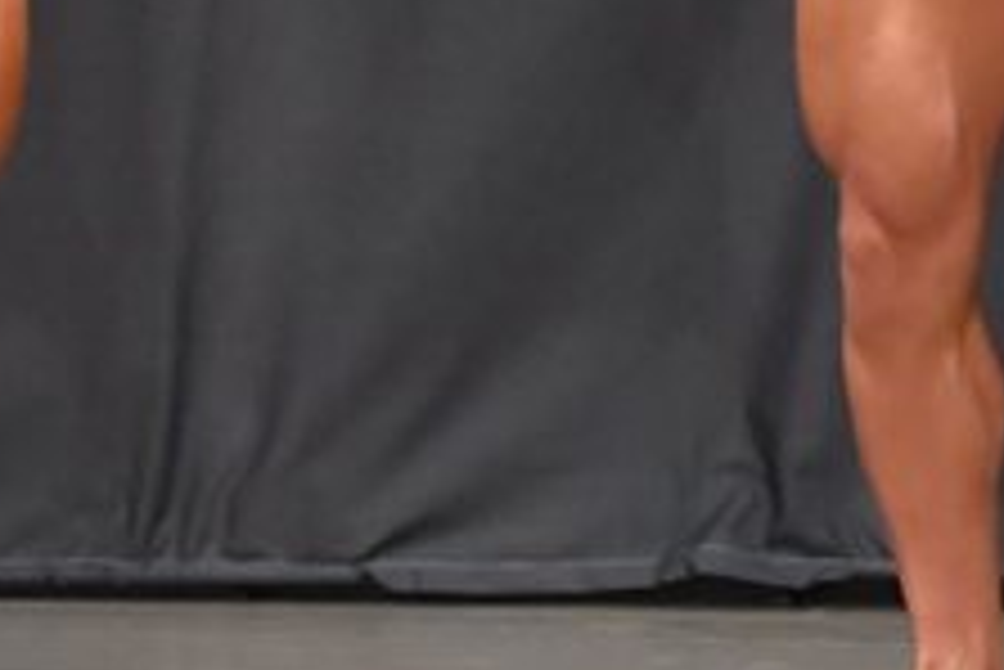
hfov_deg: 2.5
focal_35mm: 833
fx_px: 23246
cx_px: 83
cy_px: -171
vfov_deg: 1.7
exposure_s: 1/400
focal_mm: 160
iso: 6400
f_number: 5.6
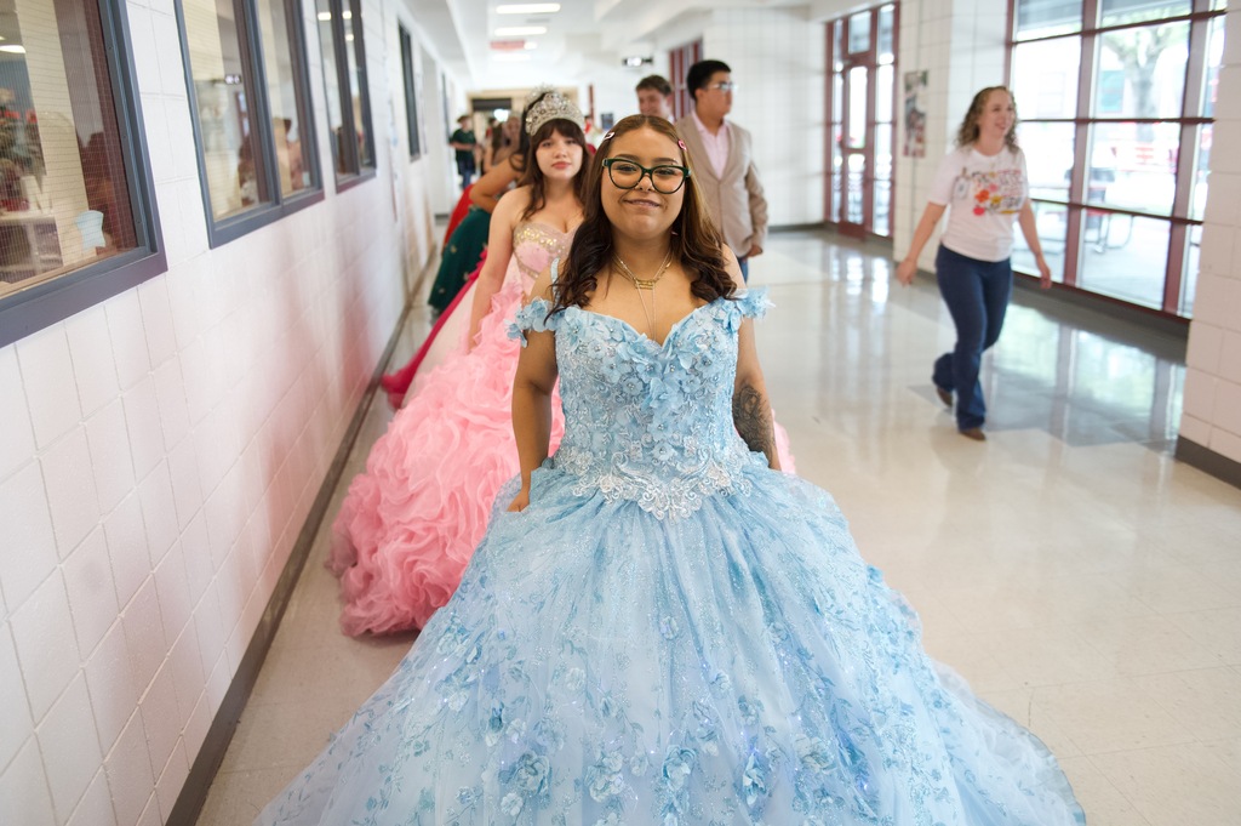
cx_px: 620
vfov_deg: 44.9
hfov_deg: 63.7
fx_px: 999
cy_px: 413
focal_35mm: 29
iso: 2000
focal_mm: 29
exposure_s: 1/250
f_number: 2.8
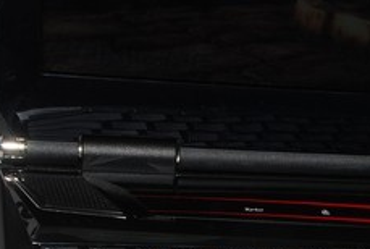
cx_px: 477
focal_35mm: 137
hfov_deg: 14.3
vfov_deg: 9.9
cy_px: 273
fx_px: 1415
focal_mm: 35
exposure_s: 1/60
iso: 100
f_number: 11
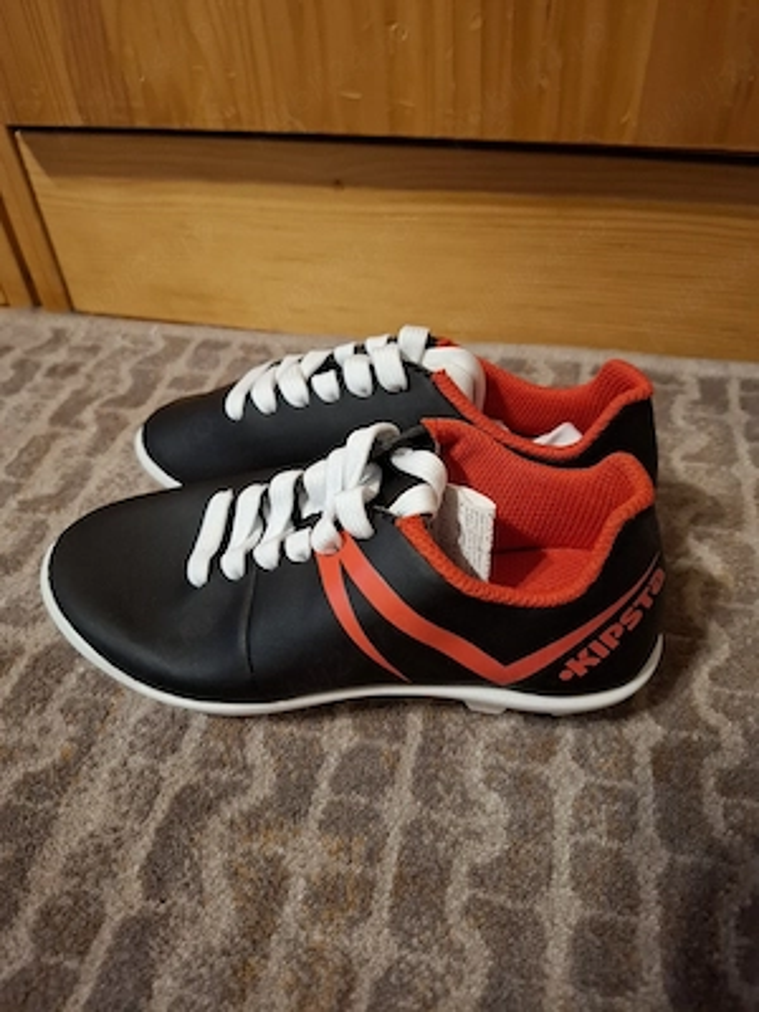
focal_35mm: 23
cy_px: 506
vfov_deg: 73.9
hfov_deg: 58.9
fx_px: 672
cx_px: 380
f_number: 1.8
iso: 320
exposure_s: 1/25
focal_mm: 5.54
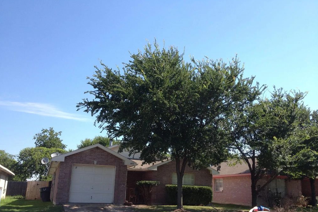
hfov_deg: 51.9
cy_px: 117
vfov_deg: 35.9
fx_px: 327
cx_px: 160
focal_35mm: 37
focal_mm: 4.28
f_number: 2.4
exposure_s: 1/876
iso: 50
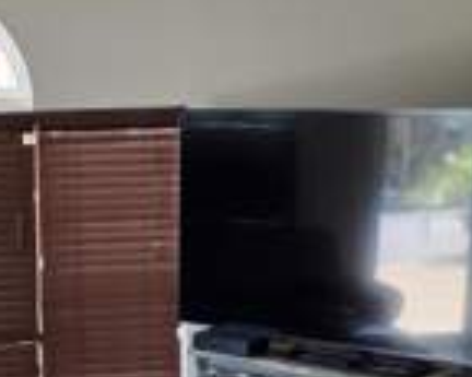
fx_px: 1047
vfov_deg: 20.4
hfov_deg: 25.2
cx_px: 138
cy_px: 208
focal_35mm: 75
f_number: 1.7
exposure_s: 1/180
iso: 125
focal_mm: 6.3
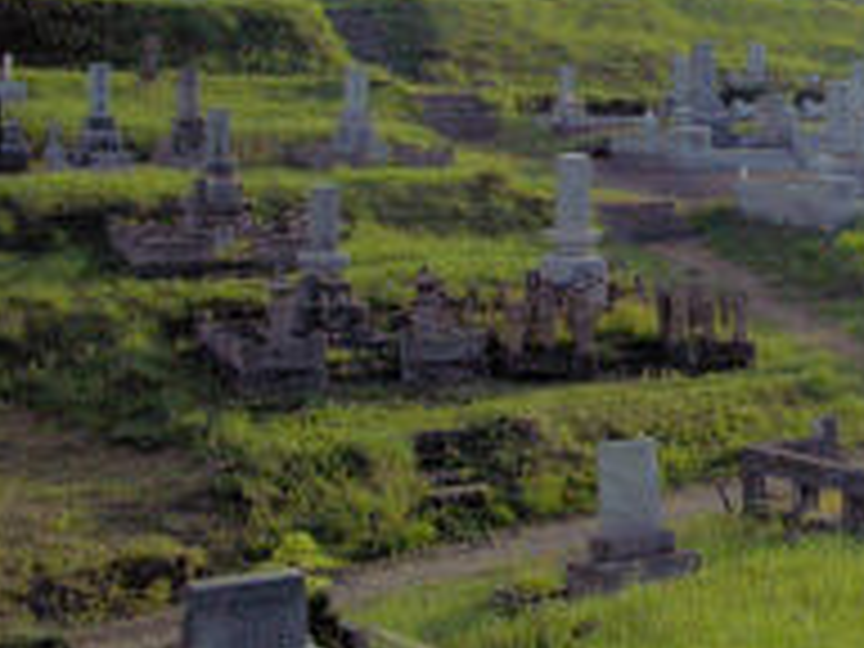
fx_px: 1922
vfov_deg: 18.7
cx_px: 796
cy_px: 38
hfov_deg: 24.5
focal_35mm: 77
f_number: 4.3
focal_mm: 5.8
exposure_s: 1/640
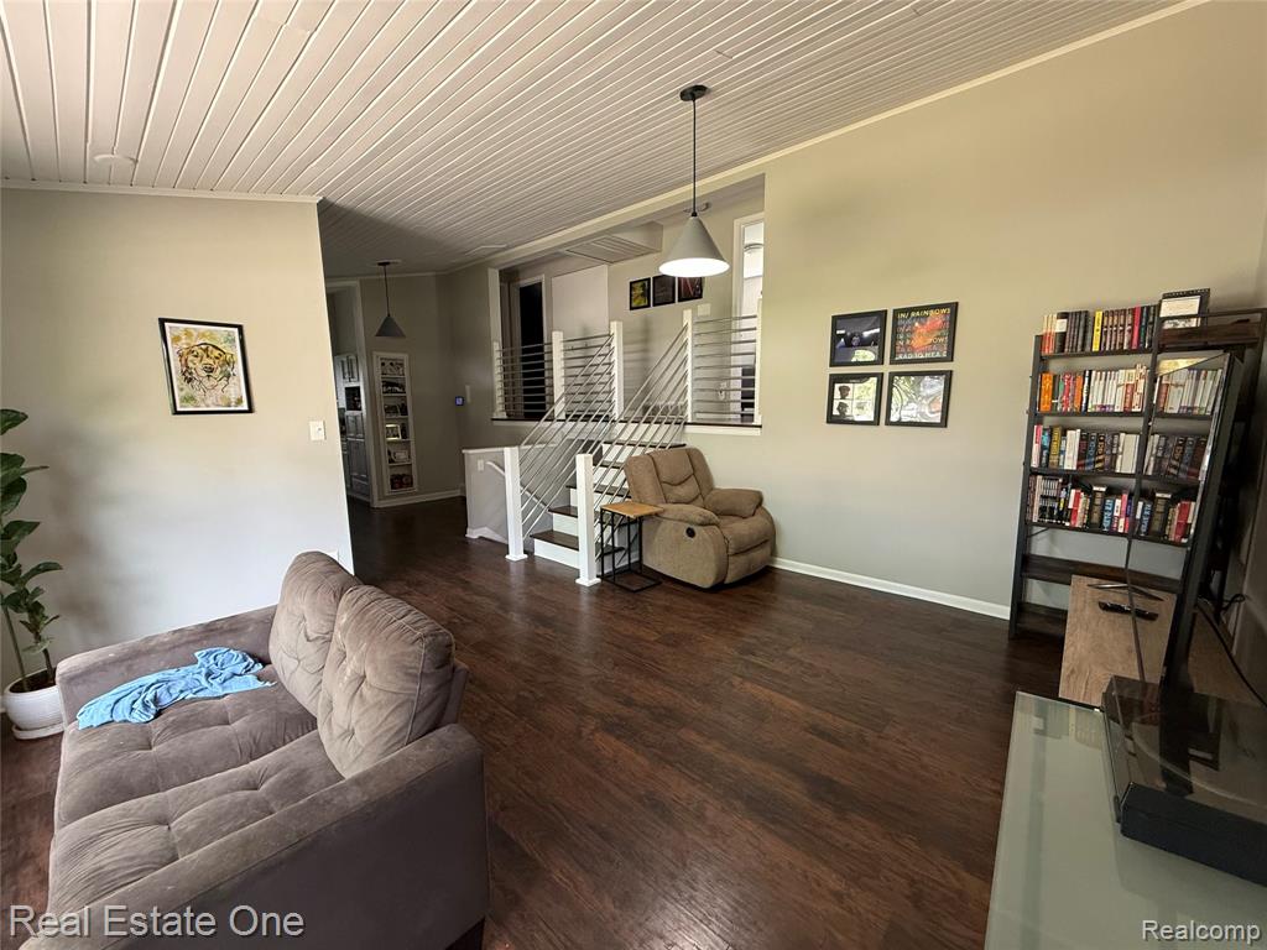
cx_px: 634
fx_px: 512
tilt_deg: -8.1
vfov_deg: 85.7
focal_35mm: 14
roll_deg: +0.6
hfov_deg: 102.1
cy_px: 475
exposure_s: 1/60
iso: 250
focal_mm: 2.22
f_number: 2.2
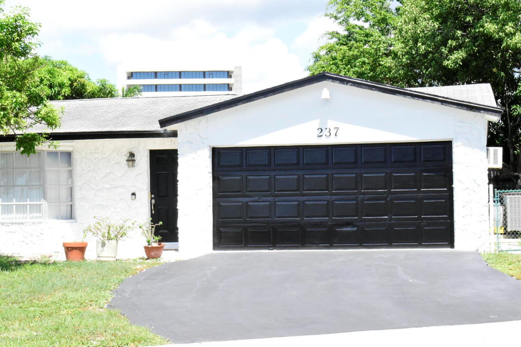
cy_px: 174
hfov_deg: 27.0
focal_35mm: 75
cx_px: 260
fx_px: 1085
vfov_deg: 18.2
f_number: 22
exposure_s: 1/800
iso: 5000
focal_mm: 50
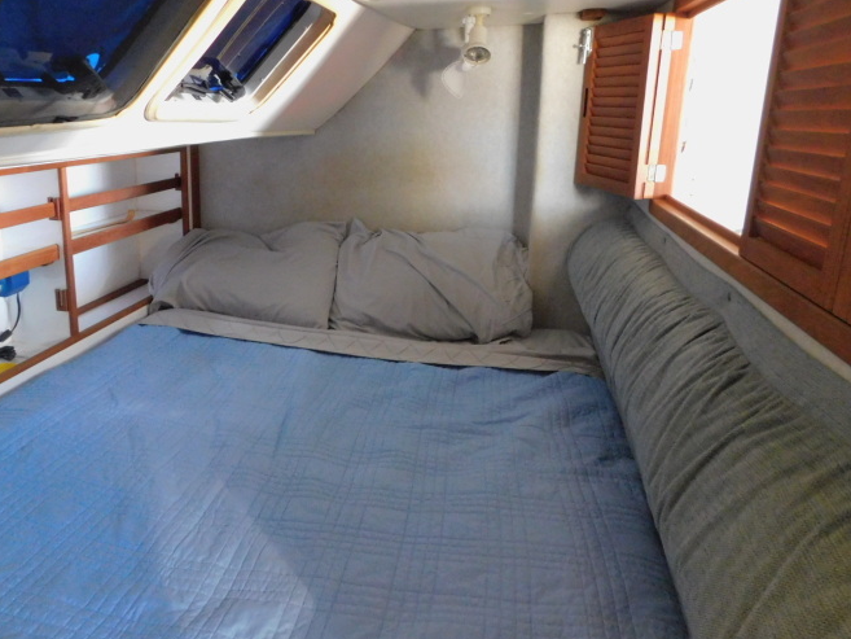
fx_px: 688
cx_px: 355
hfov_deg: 63.0
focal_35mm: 28
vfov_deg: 49.6
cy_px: 279
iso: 800
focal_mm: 4
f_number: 3
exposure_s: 1/8
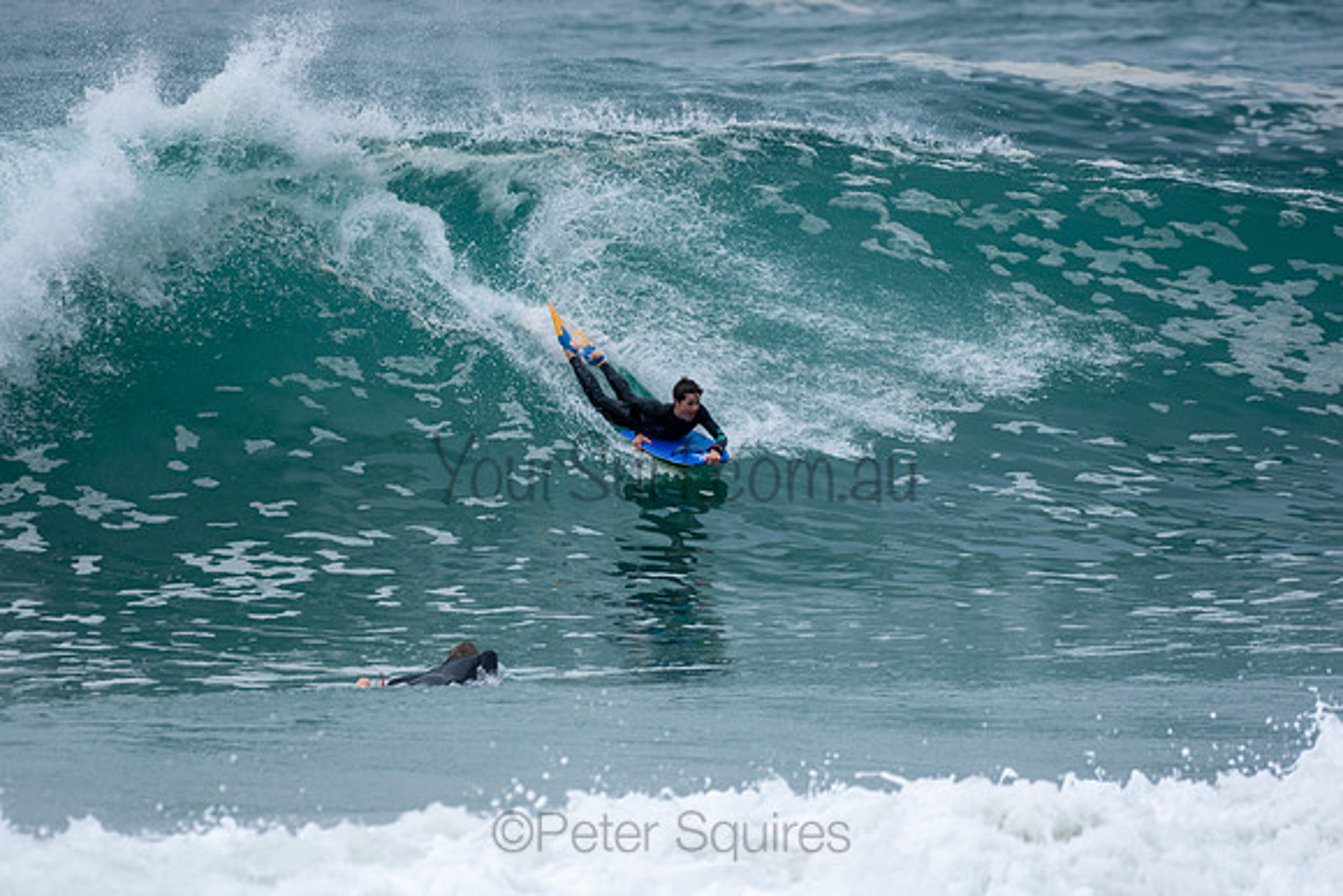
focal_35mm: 750
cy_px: 448
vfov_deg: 1.8
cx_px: 672
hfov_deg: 2.7
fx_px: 27984
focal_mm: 500
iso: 360
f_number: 5.6
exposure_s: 1/1250
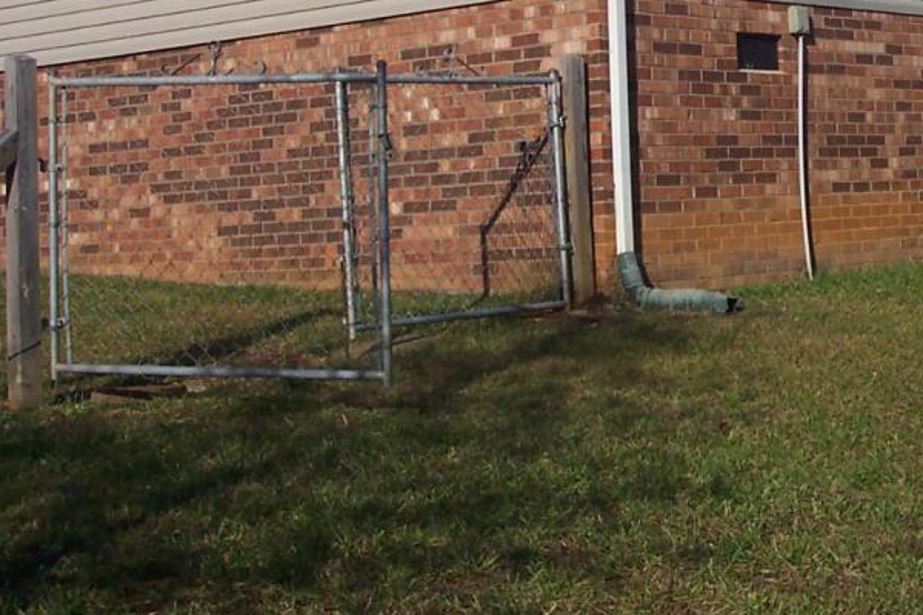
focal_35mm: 81
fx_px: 2077
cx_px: 835
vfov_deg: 16.5
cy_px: -4
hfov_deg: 24.3
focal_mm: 8
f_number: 4.8
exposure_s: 1/1000
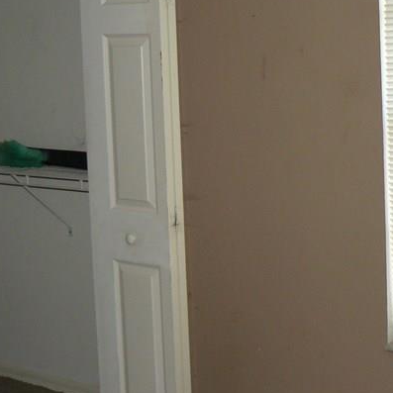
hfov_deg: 21.1
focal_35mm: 82
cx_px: 263
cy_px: 129
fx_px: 1053
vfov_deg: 21.1
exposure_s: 1/80
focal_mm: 6
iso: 100
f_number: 2.8
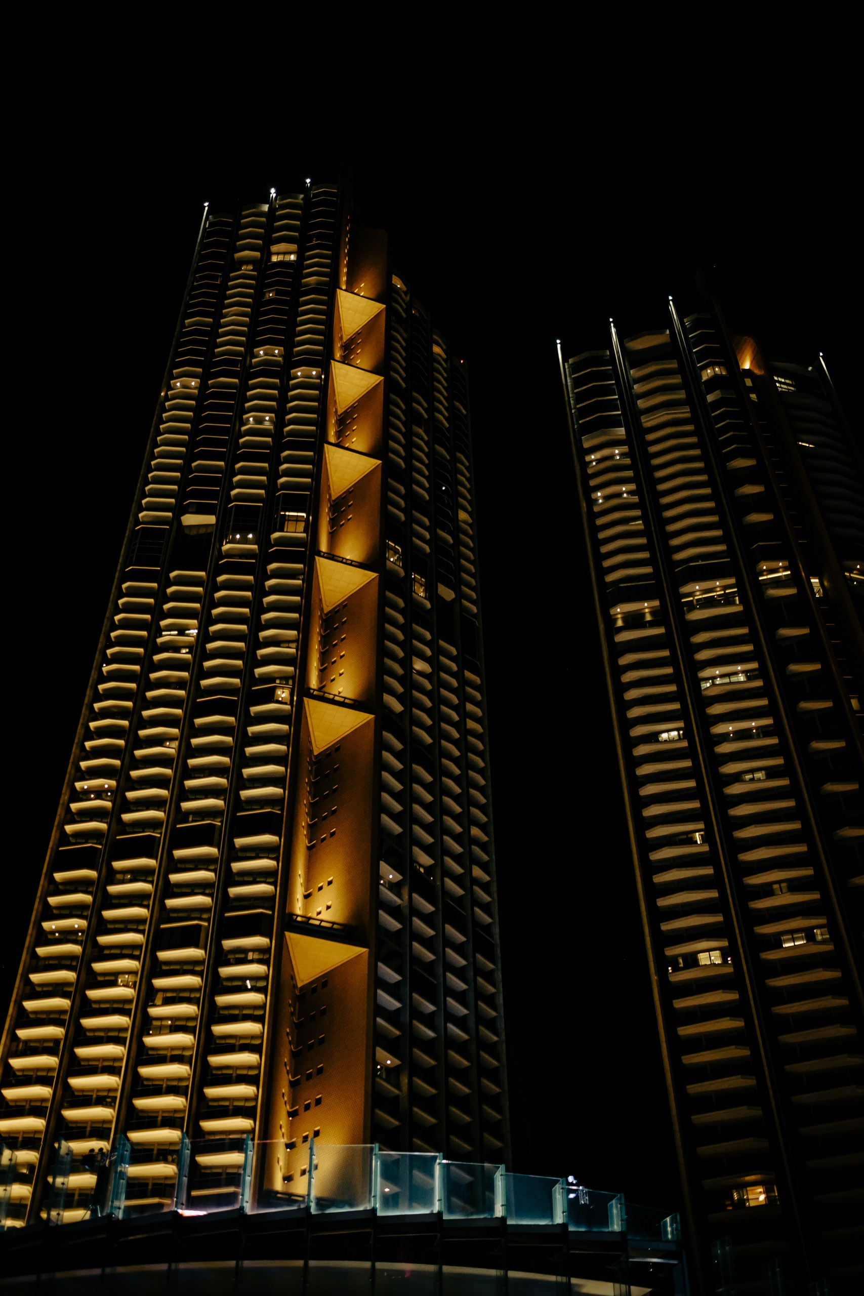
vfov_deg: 54.4
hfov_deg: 37.9
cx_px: 432
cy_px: 648
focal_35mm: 35
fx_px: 1260
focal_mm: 23
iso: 640
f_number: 1.4
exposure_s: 1/125
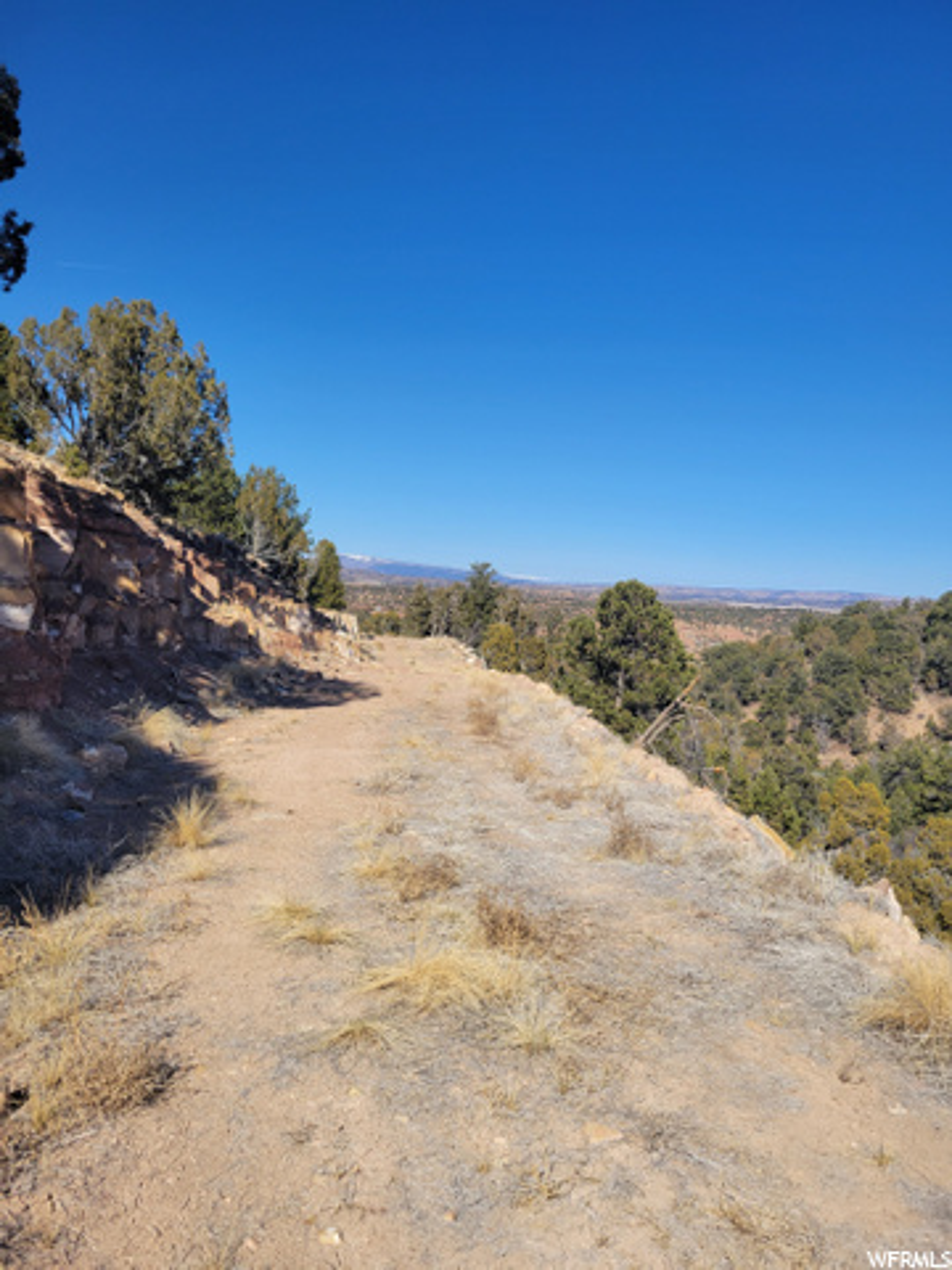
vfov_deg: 67.3
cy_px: 635
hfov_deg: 53.1
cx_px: 476
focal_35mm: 26
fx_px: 953
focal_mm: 5.4
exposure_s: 1/3281
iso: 40
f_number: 1.8
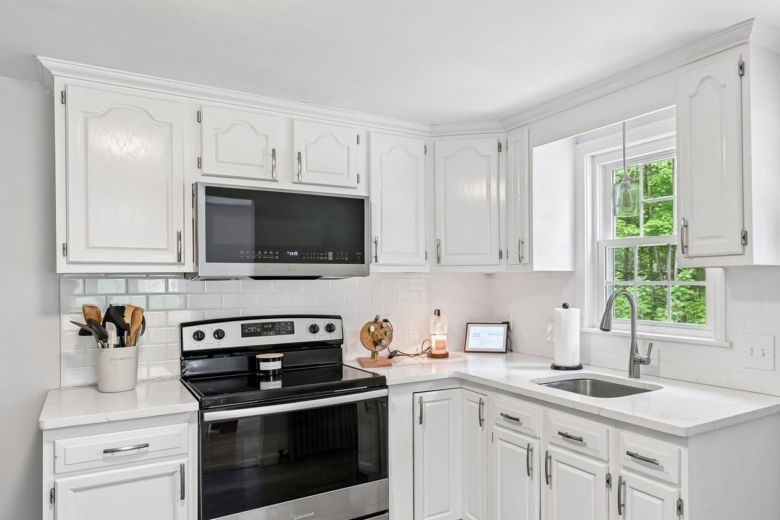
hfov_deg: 67.6
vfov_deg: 49.5
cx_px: 515
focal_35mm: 26
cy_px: 280
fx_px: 563
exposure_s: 1/13
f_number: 8
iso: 400
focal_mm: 16
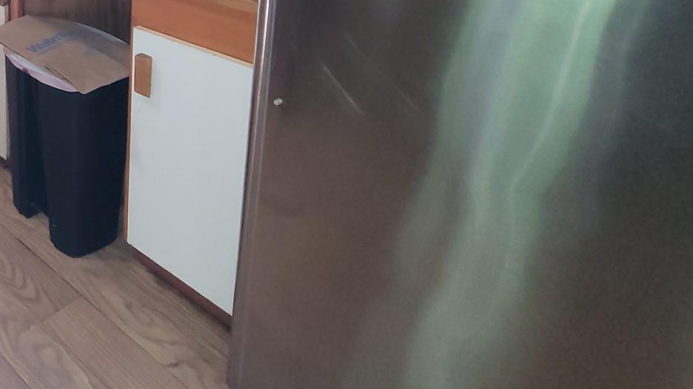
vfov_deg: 32.5
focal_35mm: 31
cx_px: -59
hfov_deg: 46.9
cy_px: -55
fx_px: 570
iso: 400
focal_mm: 2.2
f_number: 2.2
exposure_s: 1/40
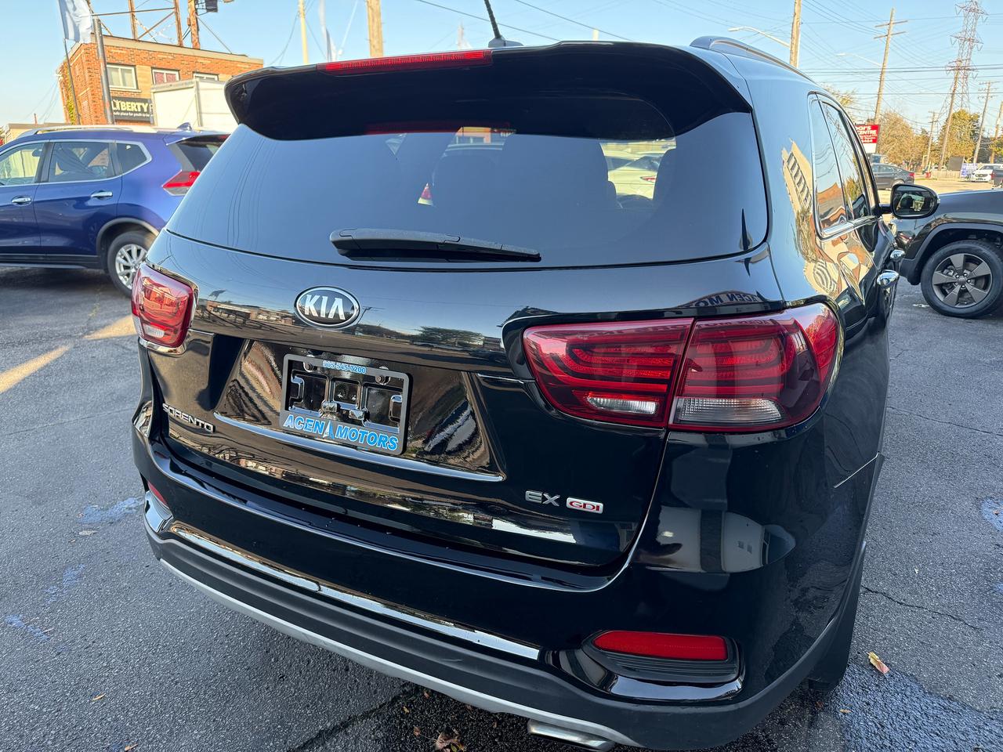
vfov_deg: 56.8
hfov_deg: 71.6
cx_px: 502
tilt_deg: -16.2
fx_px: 695
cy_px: 376
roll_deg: -0.6
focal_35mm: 24
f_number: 1.78
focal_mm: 6.76
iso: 100
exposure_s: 1/322
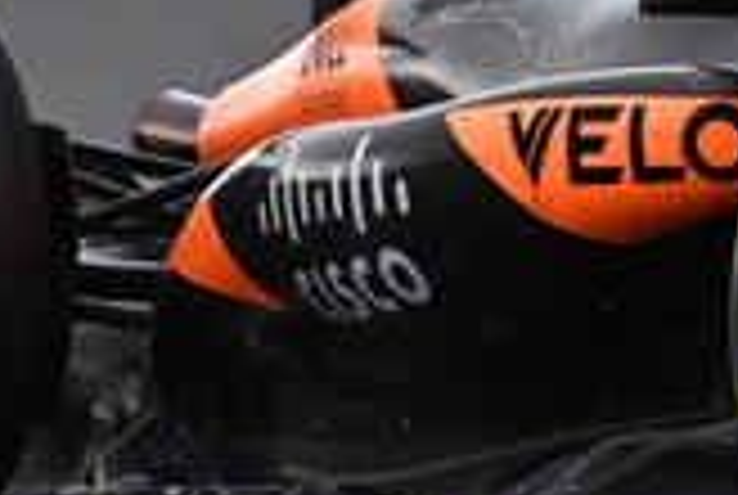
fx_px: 49946
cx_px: 1040
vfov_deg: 0.6
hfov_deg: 0.8
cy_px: -673
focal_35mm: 2432
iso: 800
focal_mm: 400
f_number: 4.5
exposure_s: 1/2000
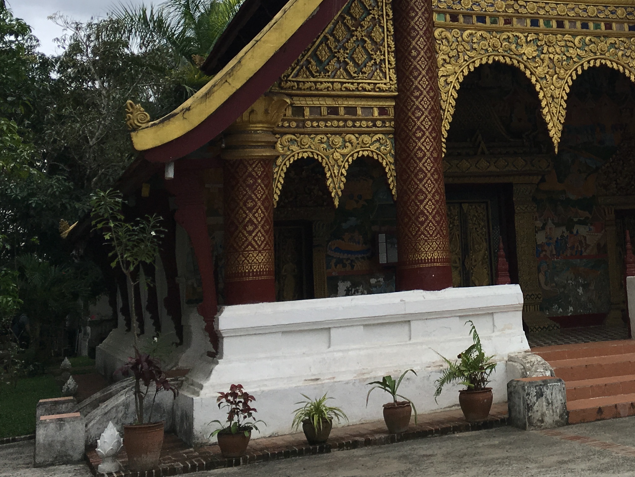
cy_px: 27
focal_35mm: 58
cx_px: 557
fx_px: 1064
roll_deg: +3.2
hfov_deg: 31.8
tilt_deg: +13.6
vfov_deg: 24.3
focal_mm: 4.15
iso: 25
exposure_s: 1/1326
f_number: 2.2
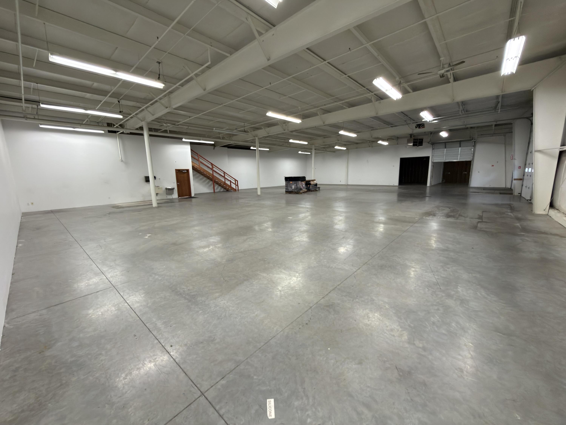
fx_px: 229
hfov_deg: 102.1
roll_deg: +1.4
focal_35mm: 14
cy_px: 212
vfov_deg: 85.7
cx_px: 283
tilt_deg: -9.1
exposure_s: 1/30
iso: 160
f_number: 2.2
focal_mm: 2.22
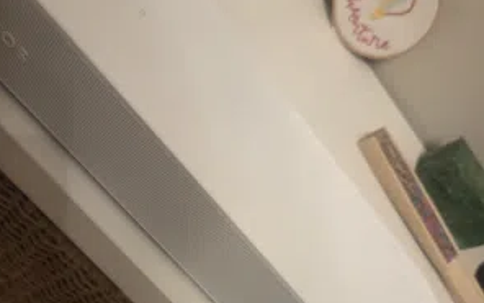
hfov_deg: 58.1
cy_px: 216
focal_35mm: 33
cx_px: 240
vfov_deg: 37.6
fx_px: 435
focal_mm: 5.4
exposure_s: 1/100
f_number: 1.8
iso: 400
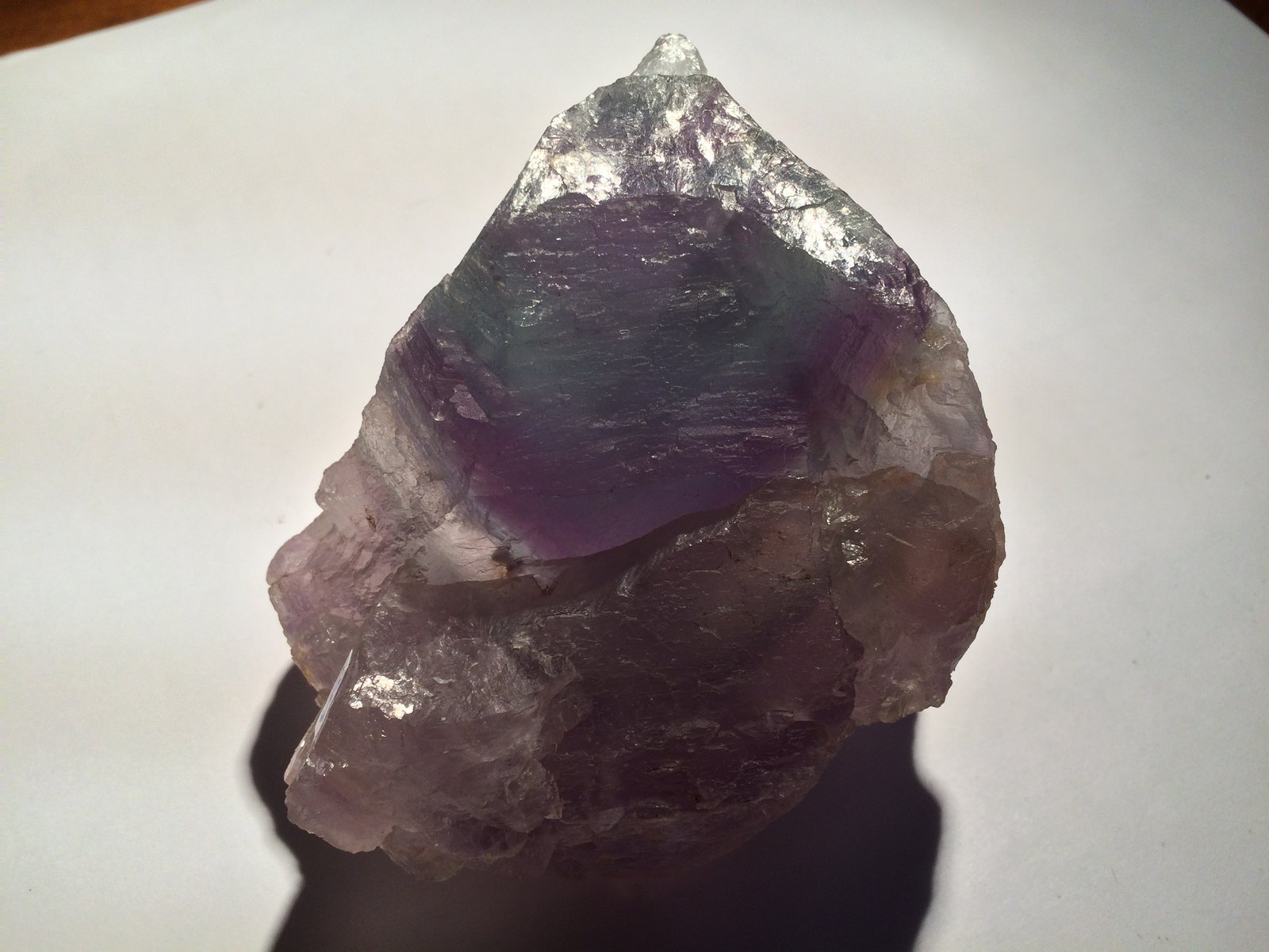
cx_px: 634
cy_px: 476
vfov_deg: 48.2
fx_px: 1063
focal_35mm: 29
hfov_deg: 61.7
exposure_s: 1/120
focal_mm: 4.15
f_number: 2.2
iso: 64
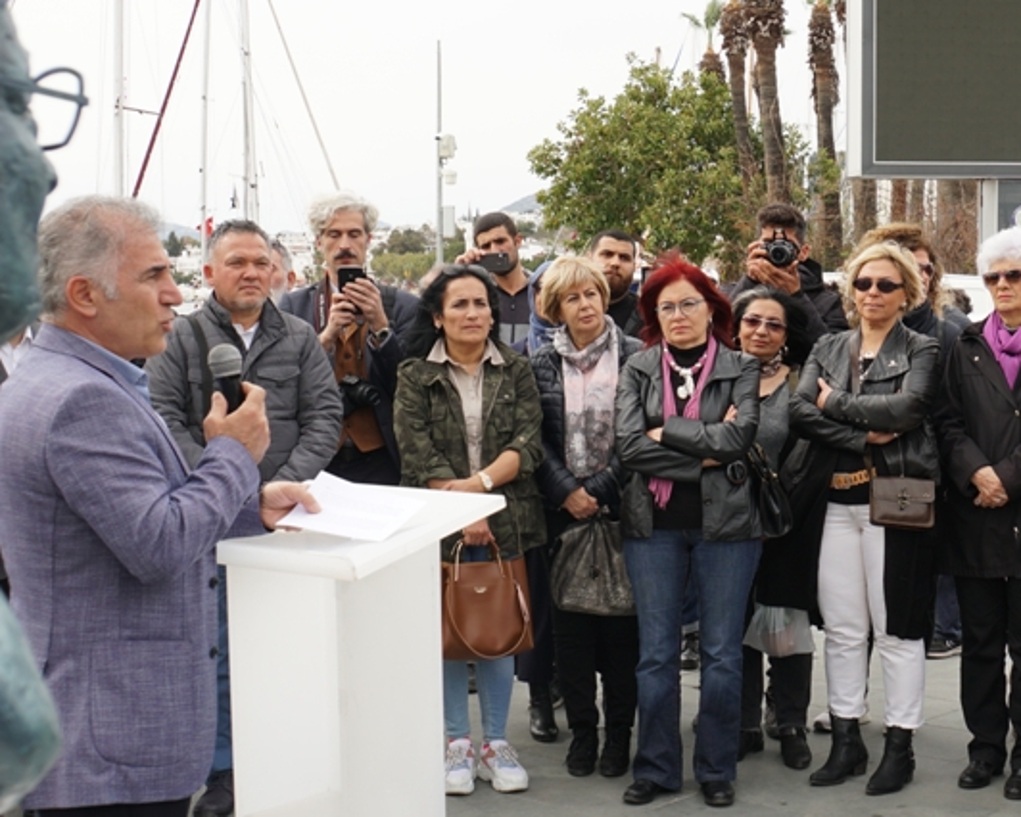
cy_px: 503
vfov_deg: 26.7
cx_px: 695
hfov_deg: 32.7
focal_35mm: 57
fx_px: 1720
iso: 100
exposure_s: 1/250
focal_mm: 21
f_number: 4.5
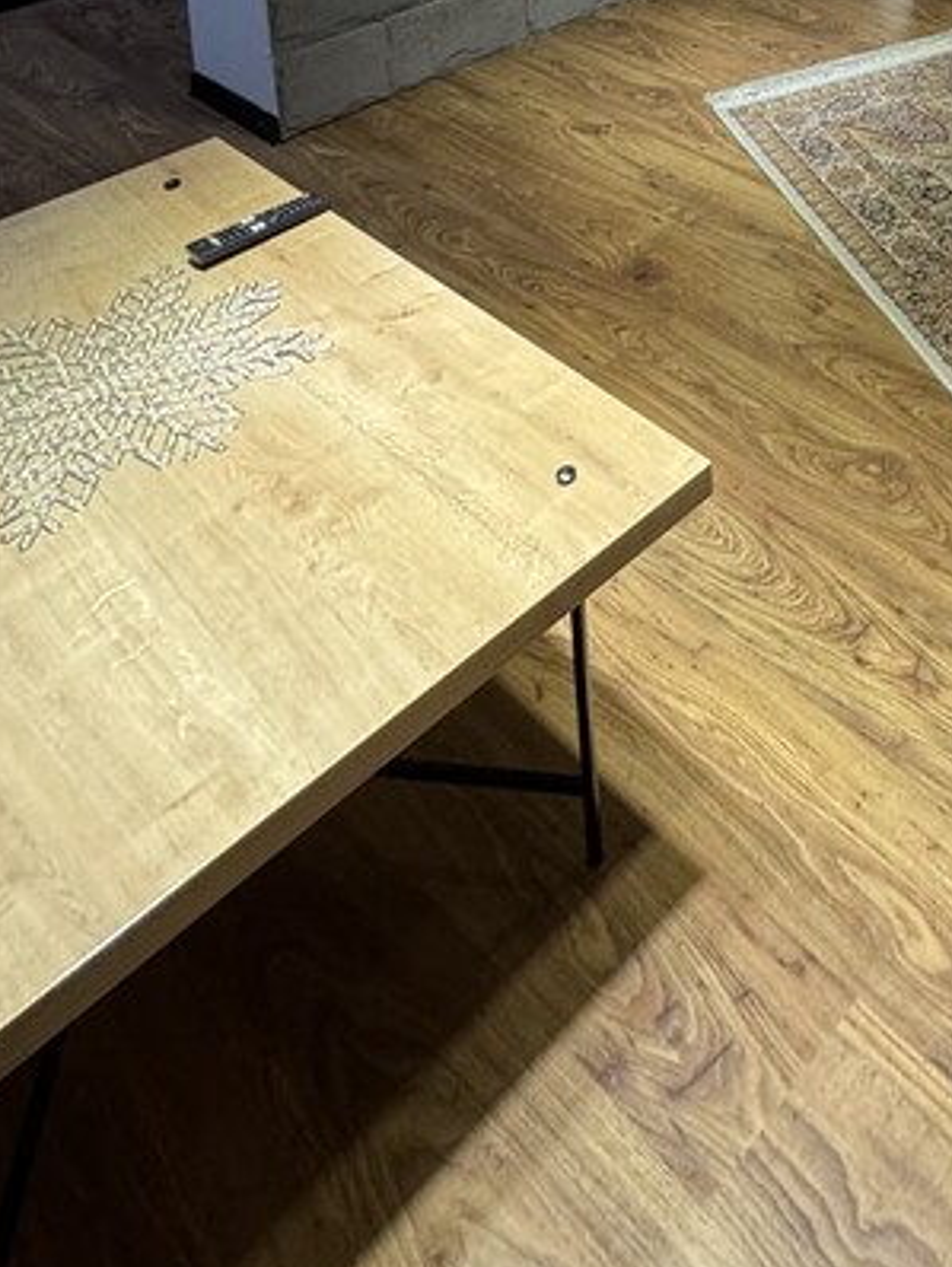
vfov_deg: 36.6
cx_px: 930
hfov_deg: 36.2
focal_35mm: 36
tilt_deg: -9.1
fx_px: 1319
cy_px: -322
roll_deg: +1.7
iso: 250
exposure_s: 1/60
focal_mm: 2.22
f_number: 2.2
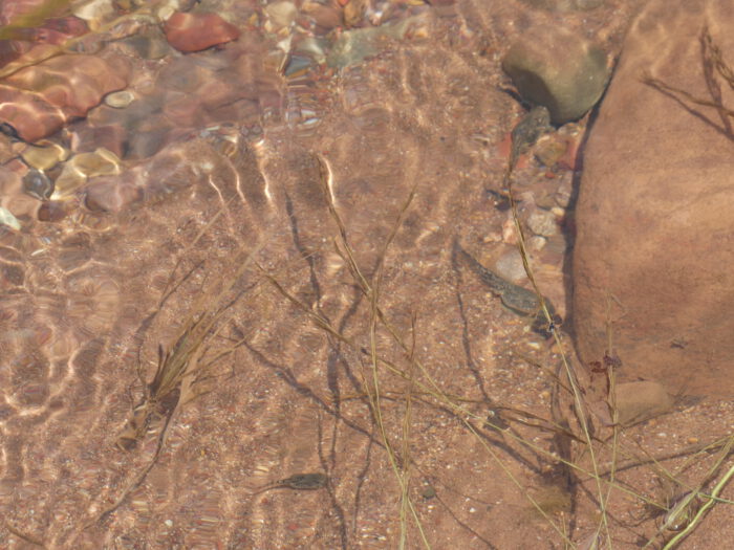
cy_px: 275
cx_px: 367
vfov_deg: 4.3
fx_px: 7358
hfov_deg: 5.7
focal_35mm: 347
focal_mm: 62.1
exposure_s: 1/250
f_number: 6
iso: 80
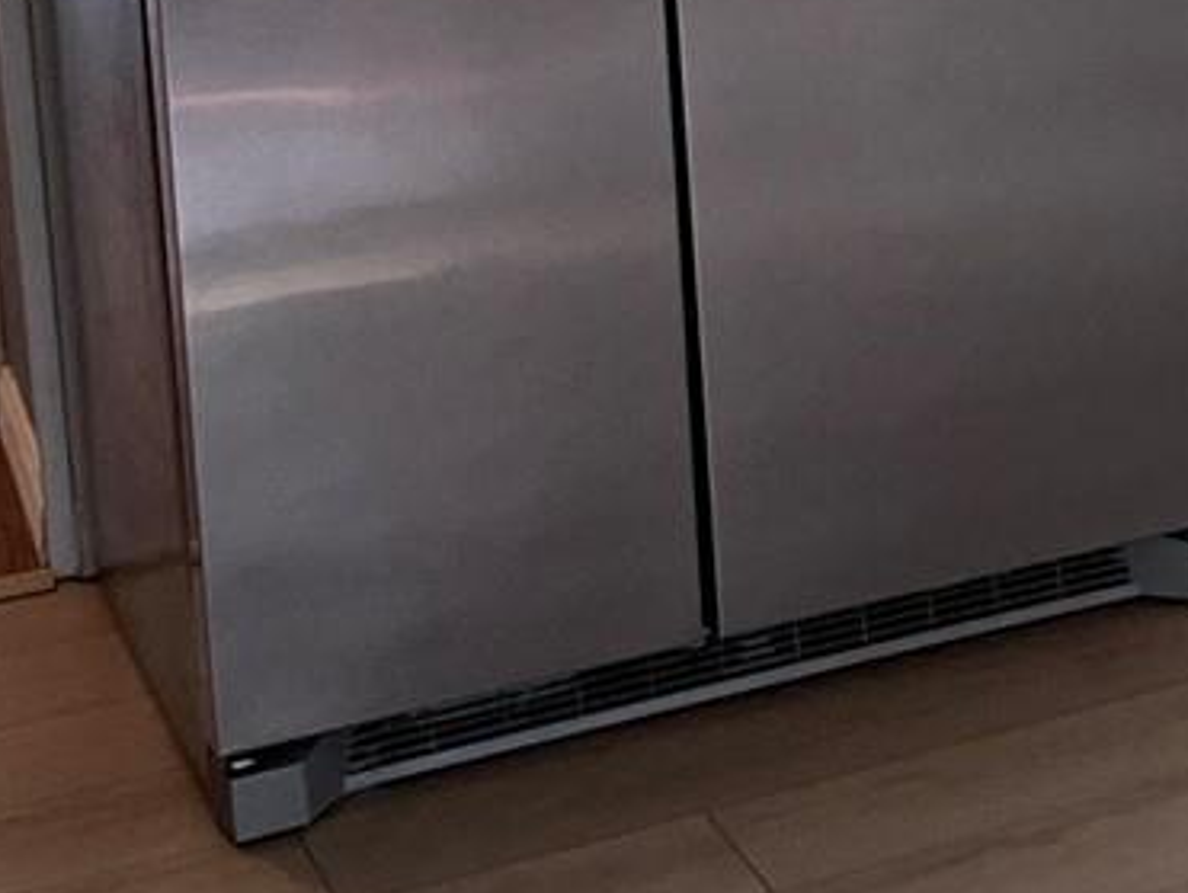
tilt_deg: -6.6
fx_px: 3848
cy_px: -483
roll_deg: +0.8
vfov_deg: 12.5
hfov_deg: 14.6
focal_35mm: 112
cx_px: 2338
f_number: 1.6
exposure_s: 1/106
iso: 125
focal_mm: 5.1
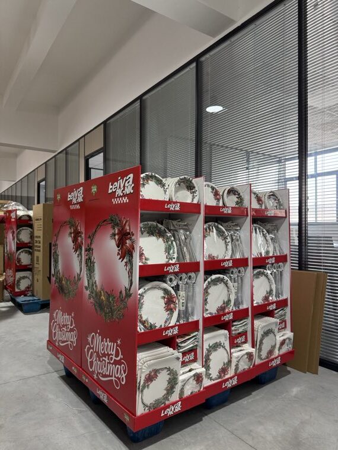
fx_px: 312
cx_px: 169
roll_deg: +0.5
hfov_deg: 56.8
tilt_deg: +0.7
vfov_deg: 71.6
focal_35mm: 24
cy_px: 225
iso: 250
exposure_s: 1/100
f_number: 1.78
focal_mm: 6.76
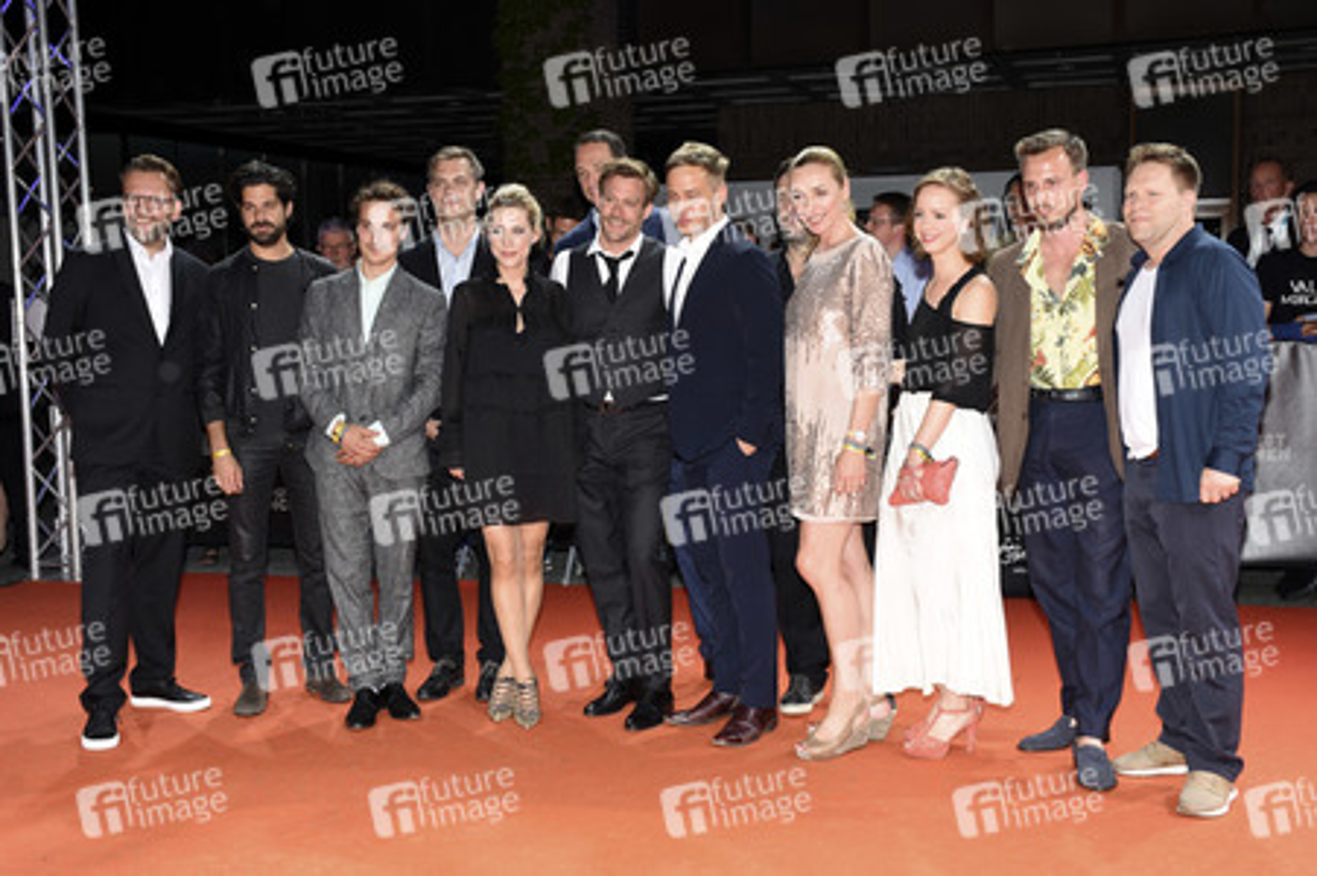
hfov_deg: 41.1
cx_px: 658
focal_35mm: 48
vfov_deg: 28.0
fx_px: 1755
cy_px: 438
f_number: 6.3
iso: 400
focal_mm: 32
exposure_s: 1/160
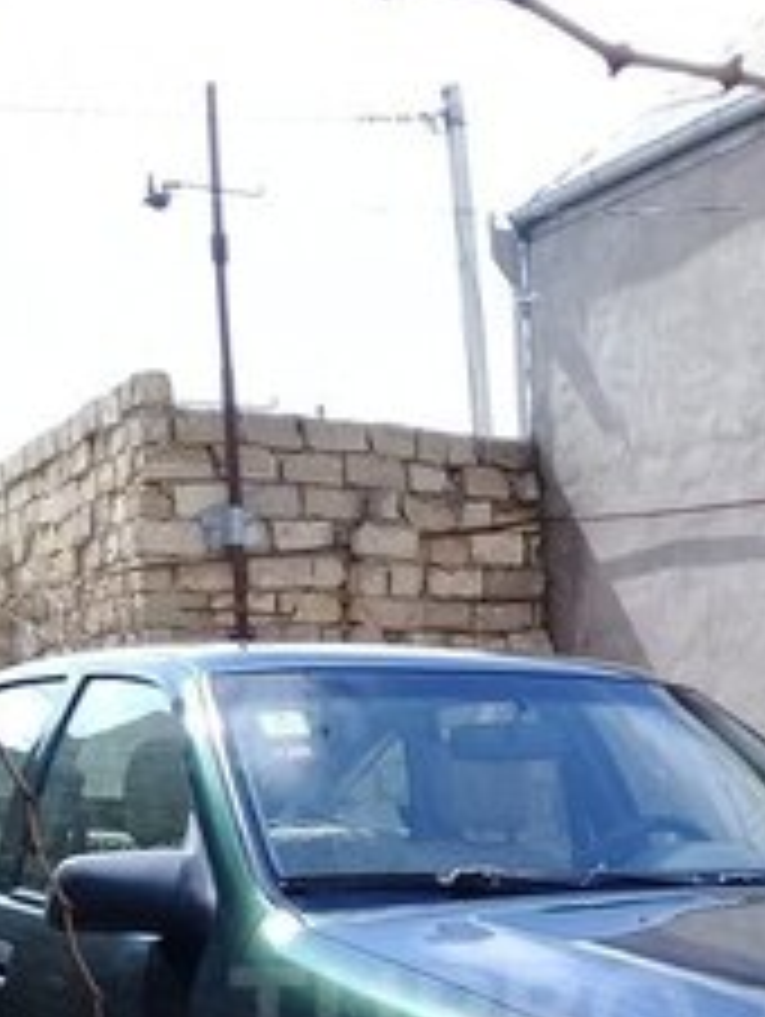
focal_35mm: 68
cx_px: 576
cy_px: 1017
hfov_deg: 21.5
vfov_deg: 27.0
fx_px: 2000
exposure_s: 1/524
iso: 50
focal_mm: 3.3
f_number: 2.2
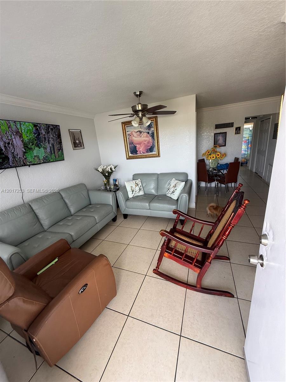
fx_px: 154
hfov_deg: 85.7
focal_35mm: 14
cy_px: 191
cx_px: 143
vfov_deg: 102.1
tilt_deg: -14.8
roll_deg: +5.0
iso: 125
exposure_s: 1/99
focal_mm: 2.22
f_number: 2.2
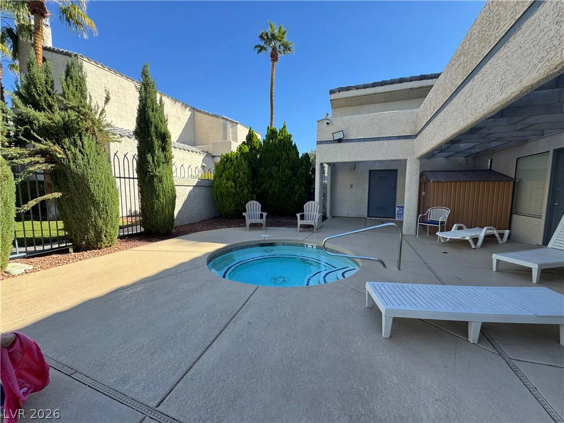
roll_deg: +1.3
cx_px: 282
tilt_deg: -6.8
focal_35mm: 14
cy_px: 212
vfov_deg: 85.7
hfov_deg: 102.1
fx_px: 228
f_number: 2.2
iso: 40
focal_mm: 2.22
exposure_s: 1/416
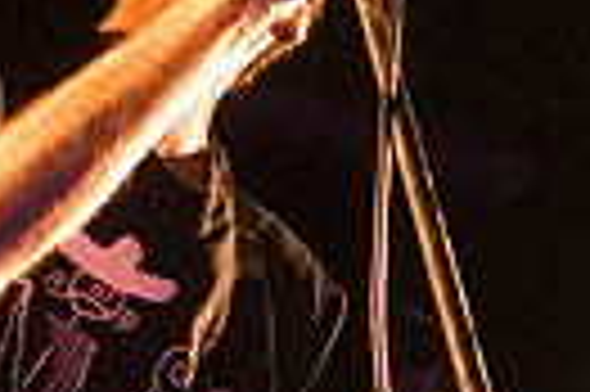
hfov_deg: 14.9
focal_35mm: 133
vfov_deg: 10.2
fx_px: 2177
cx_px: 712
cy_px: 356
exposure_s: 1/60
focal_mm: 20
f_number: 2.8
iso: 1600
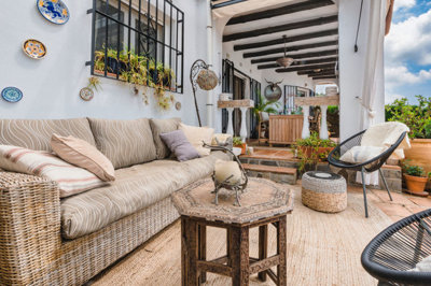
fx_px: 191
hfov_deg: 96.8
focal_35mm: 16
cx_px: 216
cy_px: 143
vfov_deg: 73.6
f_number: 22
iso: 500
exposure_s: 1/125
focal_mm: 16
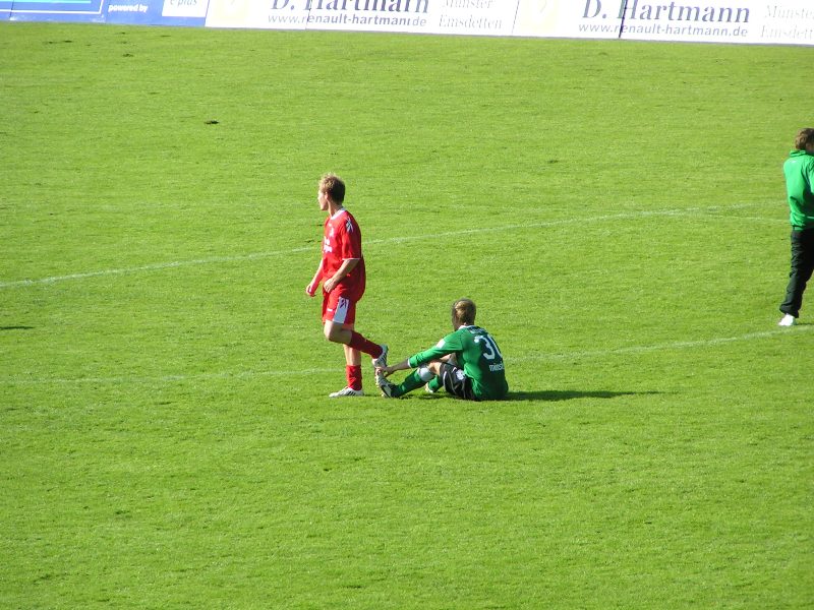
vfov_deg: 3.9
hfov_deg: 5.2
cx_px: 407
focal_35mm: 380
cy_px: 305
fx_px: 8936
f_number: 4.5
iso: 50
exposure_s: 1/400
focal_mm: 58
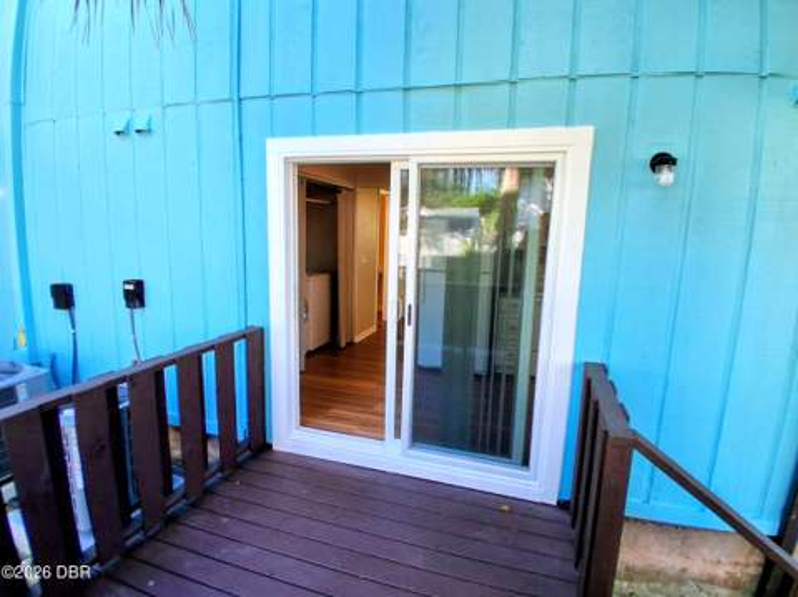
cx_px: 399
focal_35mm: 17
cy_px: 298
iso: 80
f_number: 2.2
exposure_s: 1/120
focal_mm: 1.4
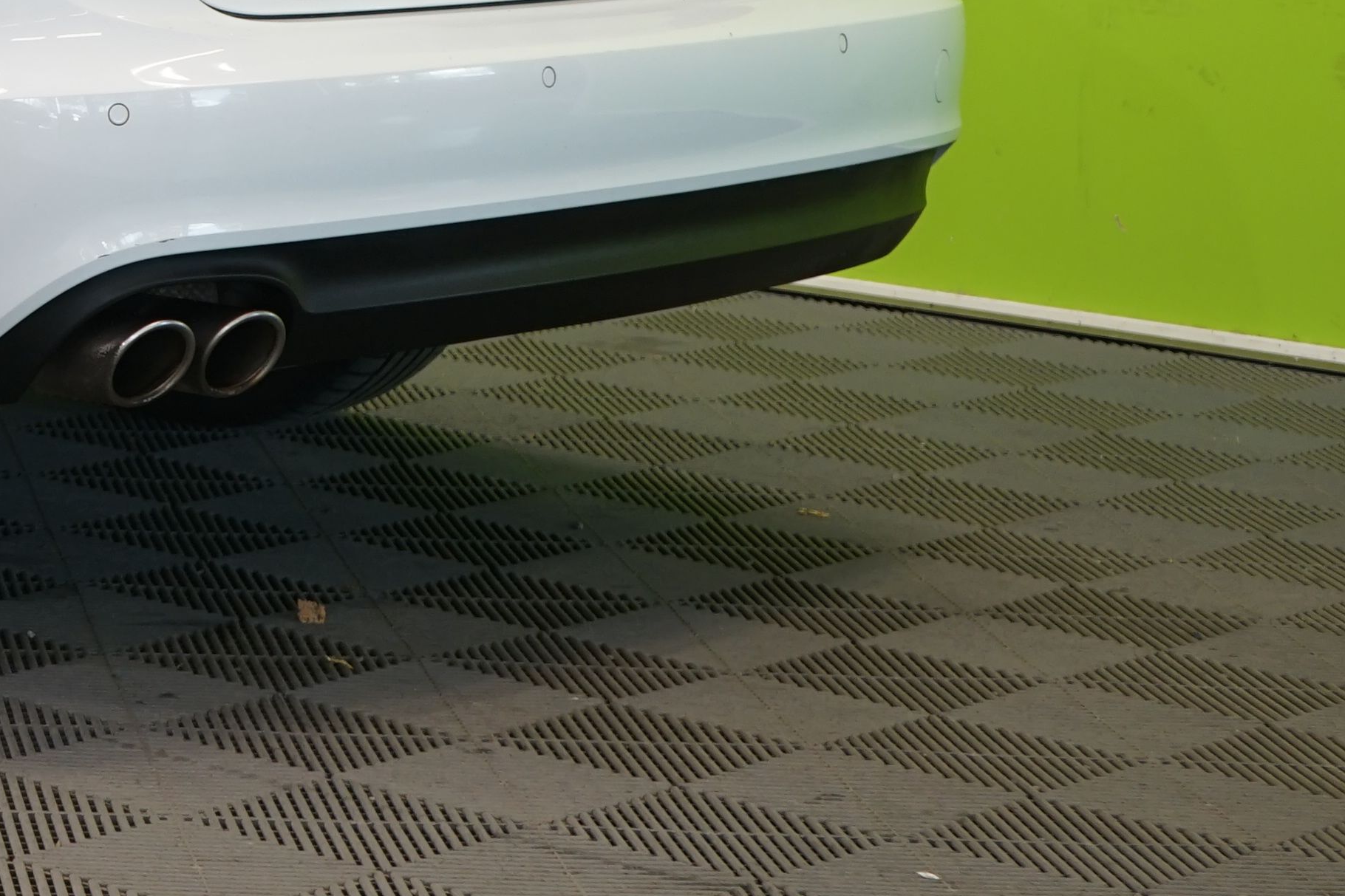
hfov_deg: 15.5
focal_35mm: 122
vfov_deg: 10.9
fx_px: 4557
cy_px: -356
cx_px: -682
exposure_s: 1/30
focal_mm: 37
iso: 400
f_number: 5.6
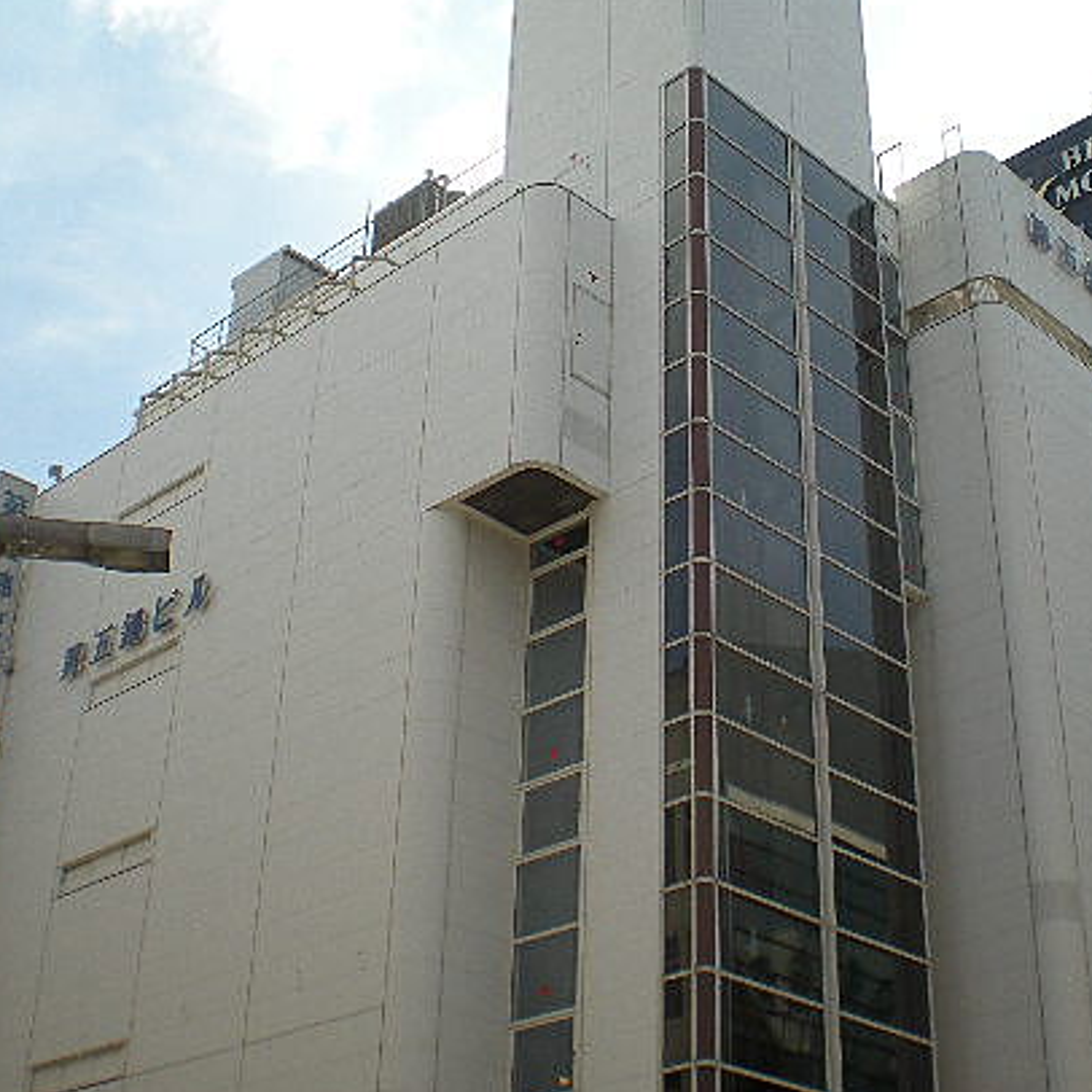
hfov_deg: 32.1
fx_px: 1892
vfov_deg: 32.2
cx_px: 659
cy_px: 479
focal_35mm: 53
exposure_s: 1/763
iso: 89
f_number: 4.6
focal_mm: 6.3
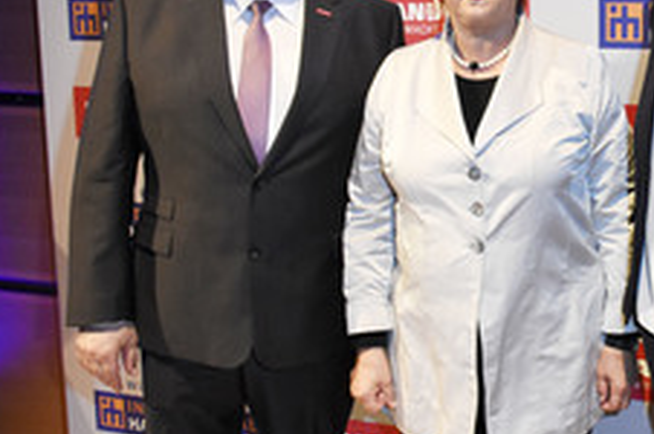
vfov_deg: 22.5
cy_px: 145
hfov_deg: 31.3
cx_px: 632
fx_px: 1088
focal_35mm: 60
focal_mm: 20
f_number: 6.3
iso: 3200
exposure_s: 1/60
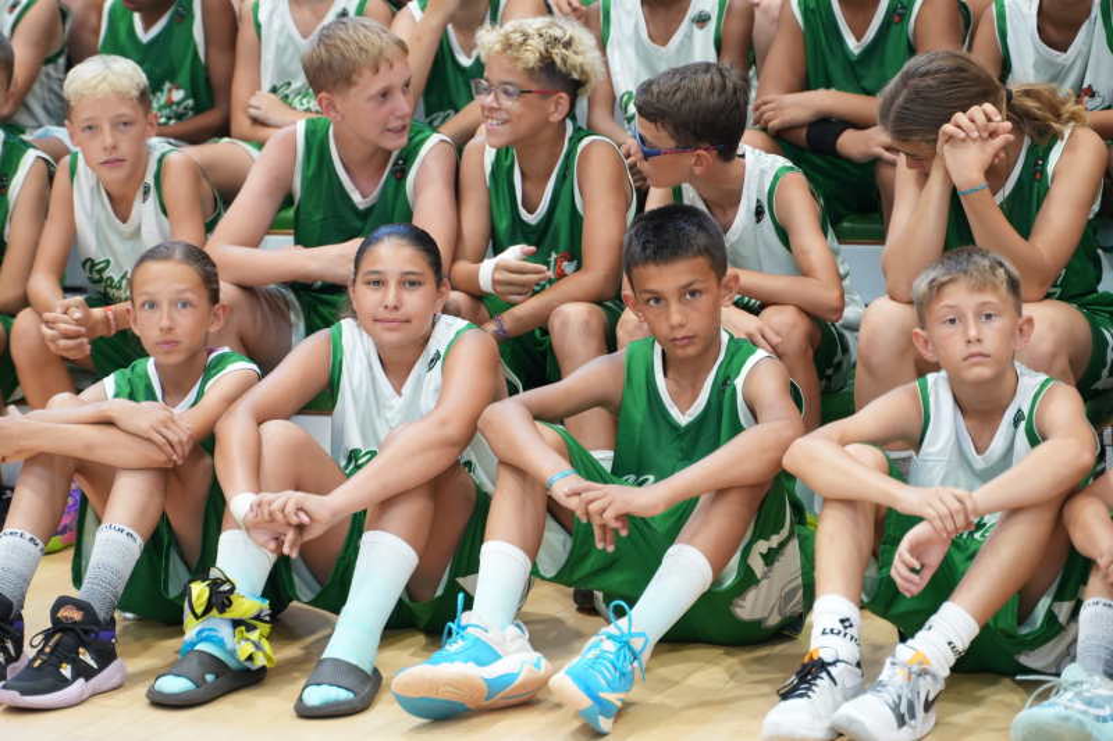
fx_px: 3477
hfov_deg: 18.2
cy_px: 370
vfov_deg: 12.2
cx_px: 556
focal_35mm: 112
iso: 500
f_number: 2.8
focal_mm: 75
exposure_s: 1/125
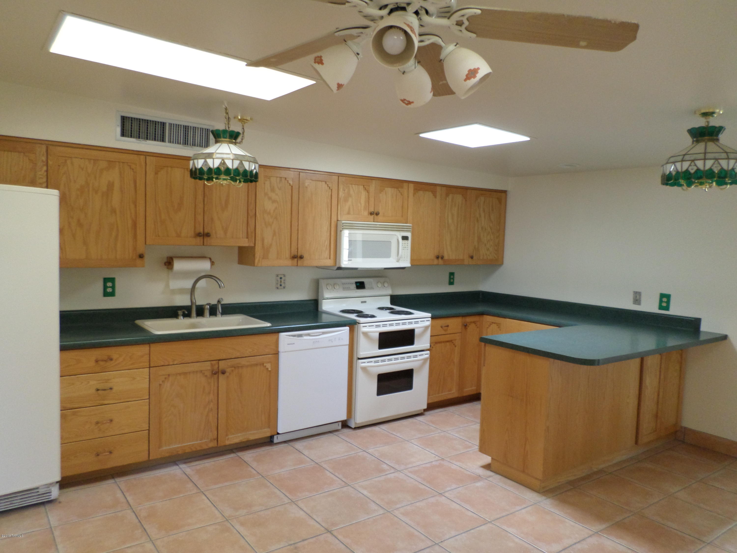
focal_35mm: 25
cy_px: 276
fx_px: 532
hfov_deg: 69.4
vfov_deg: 54.9
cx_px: 368
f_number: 2.5
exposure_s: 1/30
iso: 160
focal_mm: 4.5
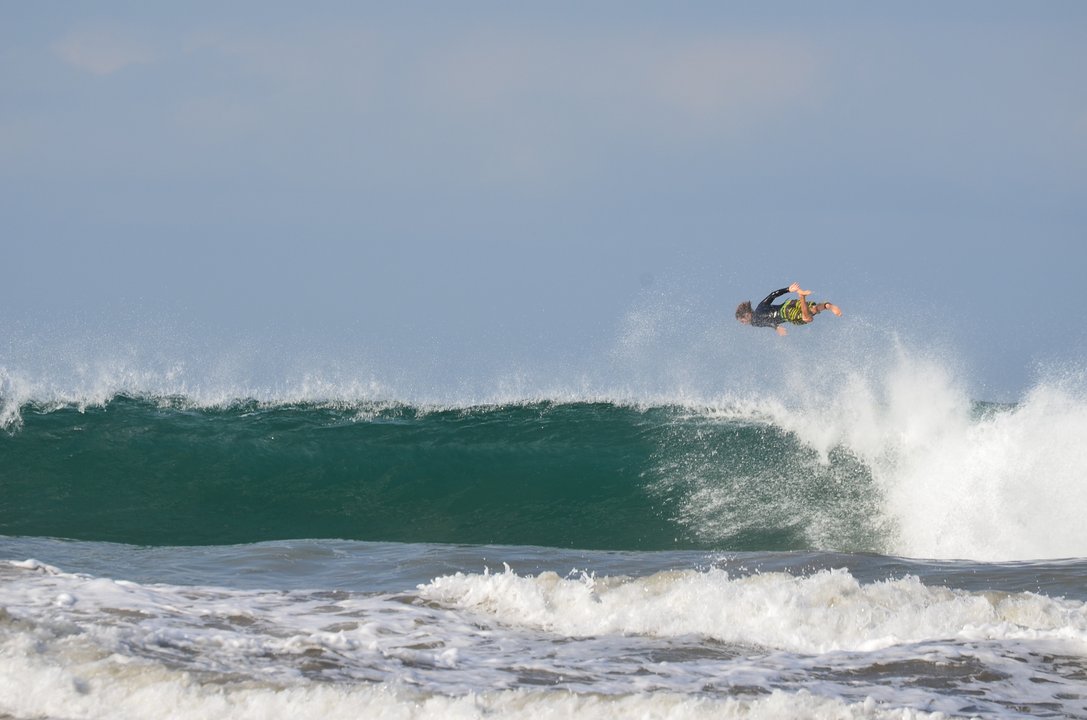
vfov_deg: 4.6
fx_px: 9040
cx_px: 544
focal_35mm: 300
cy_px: 360
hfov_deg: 6.9
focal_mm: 200
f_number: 11
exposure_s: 1/500
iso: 180
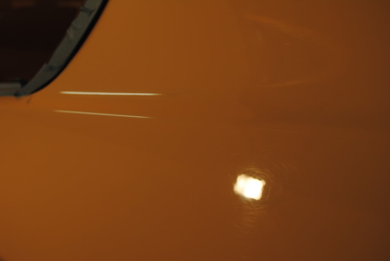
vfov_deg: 32.0
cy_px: 130
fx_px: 456
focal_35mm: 42
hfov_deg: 46.3
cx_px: 195
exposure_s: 1/125
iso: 160
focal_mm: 28
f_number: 5.6
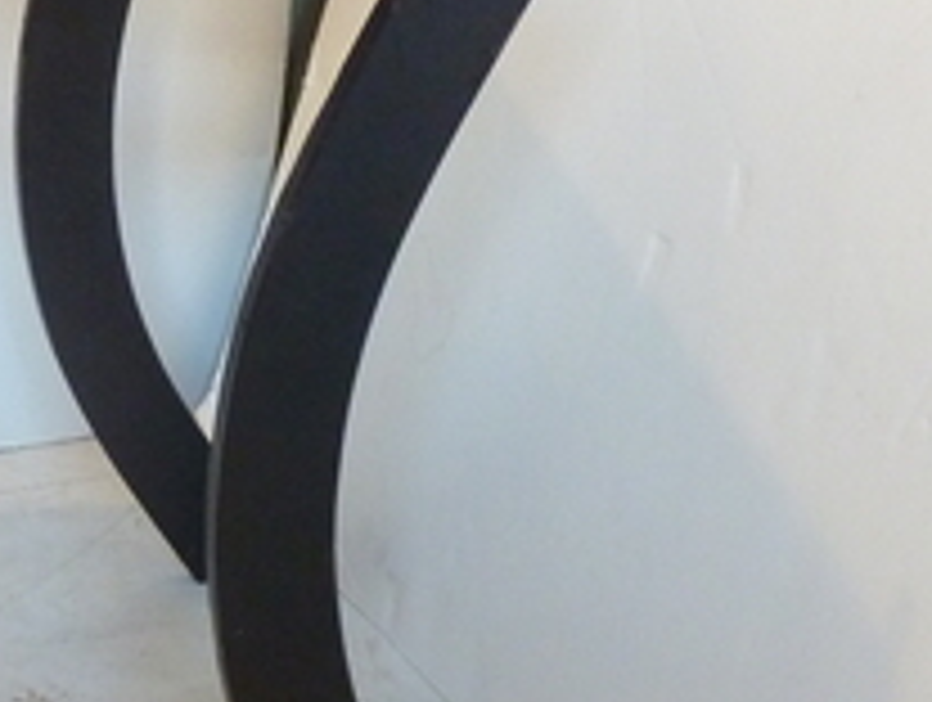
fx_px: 2886
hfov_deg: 17.6
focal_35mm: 107
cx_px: -158
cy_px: 382
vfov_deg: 13.9
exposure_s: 1/15
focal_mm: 6.1
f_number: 3.6
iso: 400
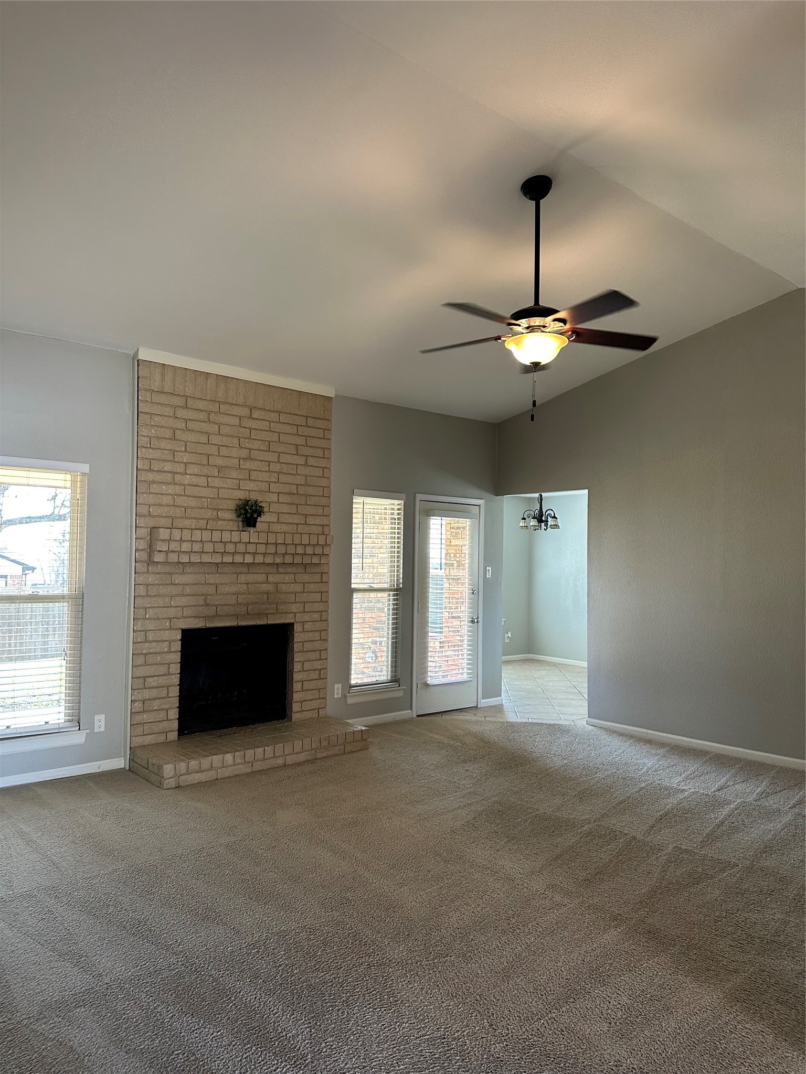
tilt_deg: +2.8
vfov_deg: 71.6
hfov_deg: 56.8
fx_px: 745
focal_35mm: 24
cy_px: 537
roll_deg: -1.9
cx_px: 403
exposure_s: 1/120
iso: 200
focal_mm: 6.86
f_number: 1.78
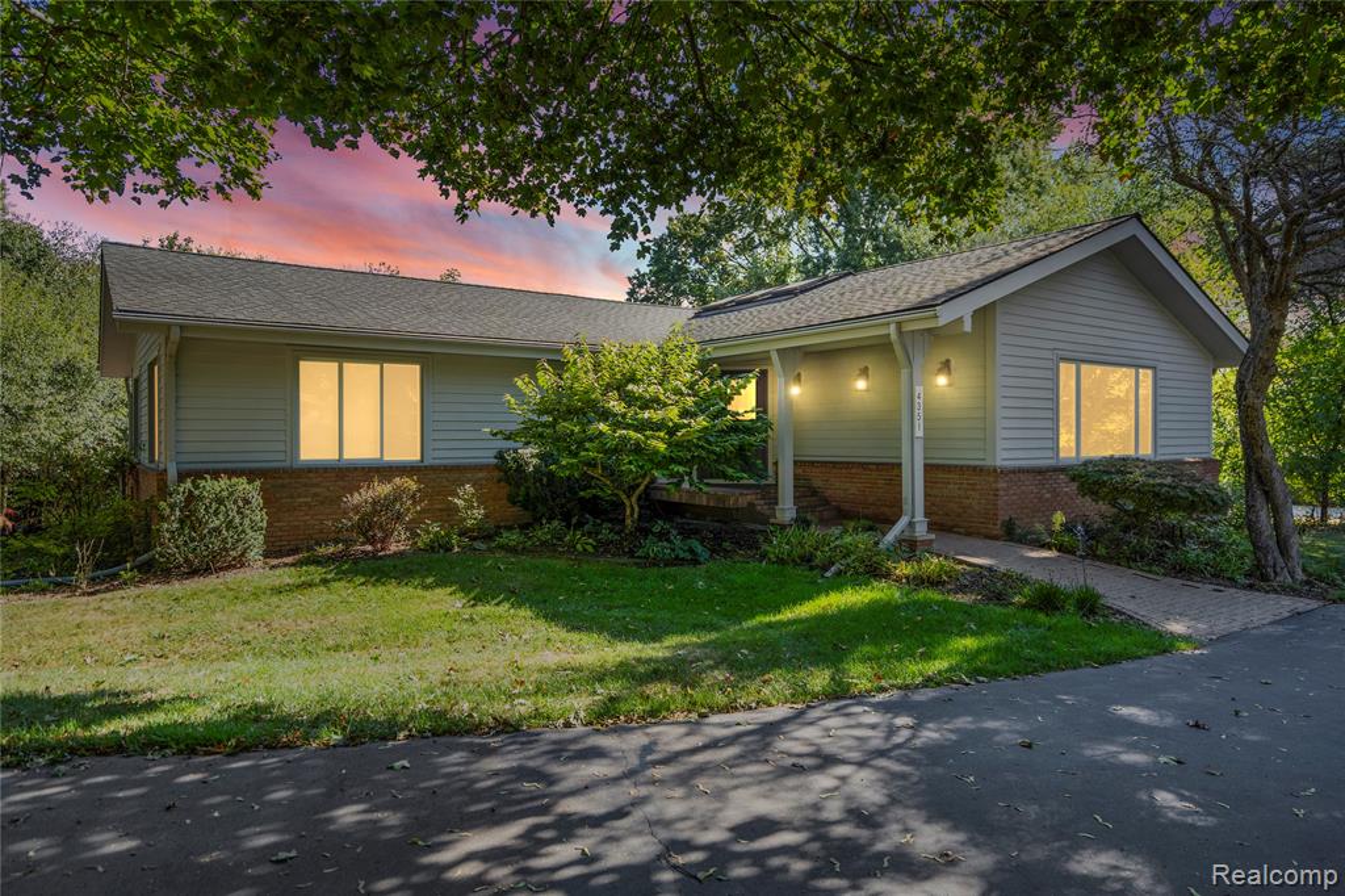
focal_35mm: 21
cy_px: 448
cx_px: 672
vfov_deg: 59.5
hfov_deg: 81.2
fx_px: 784
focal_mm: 21
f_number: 4
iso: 100
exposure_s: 1/125
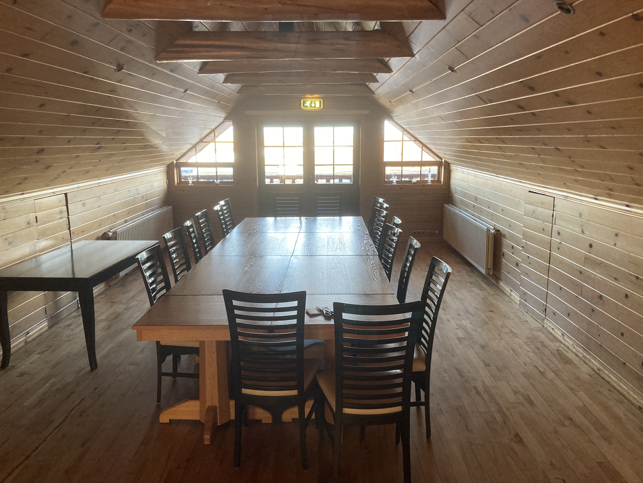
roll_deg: +0.2
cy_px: 242
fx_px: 520
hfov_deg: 63.4
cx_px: 322
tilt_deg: -10.4
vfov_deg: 49.7
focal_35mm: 28
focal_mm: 3.99
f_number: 1.8
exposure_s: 1/60
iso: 200
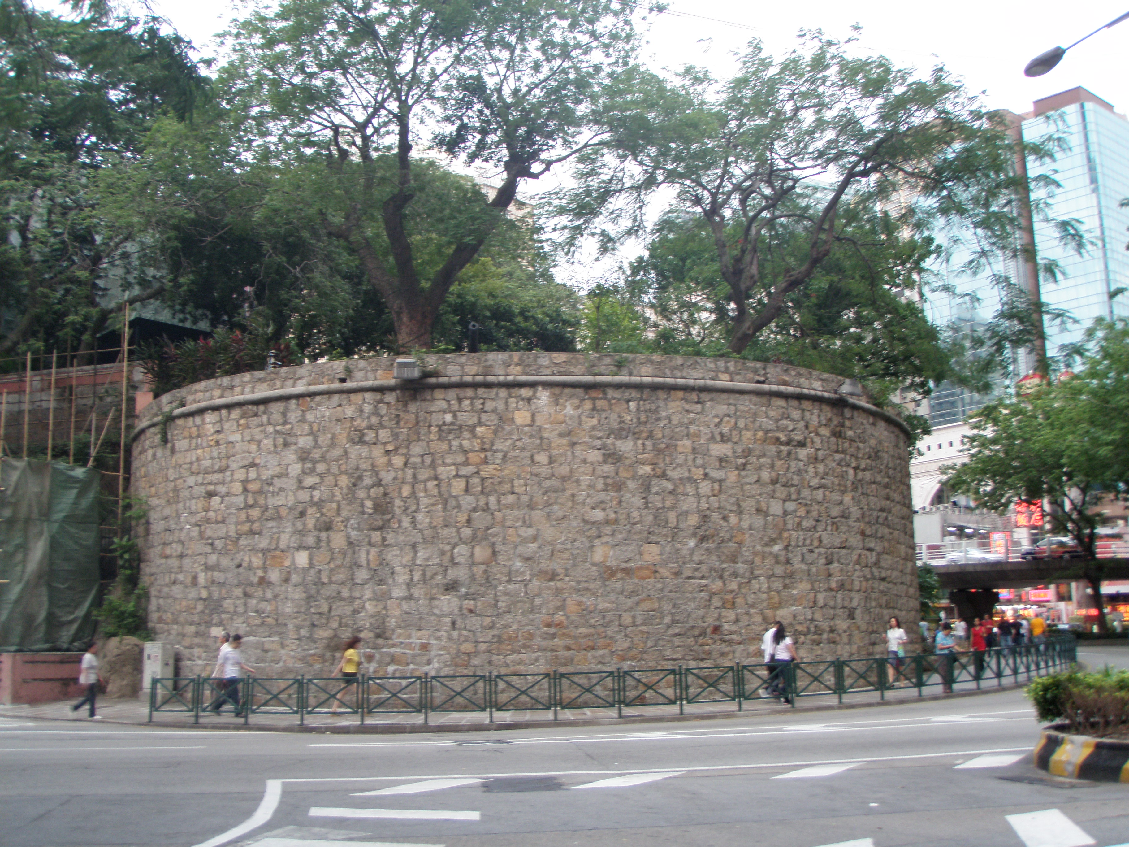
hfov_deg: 49.0
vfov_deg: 37.7
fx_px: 1239
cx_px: 564
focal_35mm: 38
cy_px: 424
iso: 125
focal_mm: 6.7
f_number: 3.5
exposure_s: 1/30
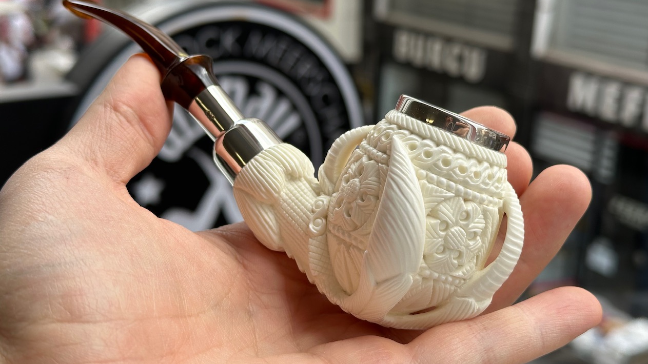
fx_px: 911
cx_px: 320
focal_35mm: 53
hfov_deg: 39.2
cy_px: 162
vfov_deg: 22.6
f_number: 1.78
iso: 64
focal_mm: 6.86
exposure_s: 1/843
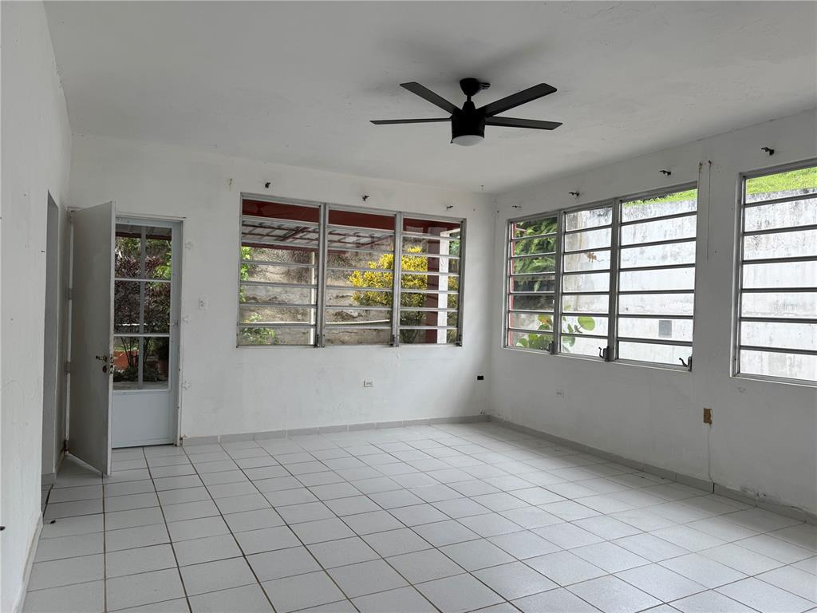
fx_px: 566
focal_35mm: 24
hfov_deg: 71.6
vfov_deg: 56.8
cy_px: 306
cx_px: 408
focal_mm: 6.76
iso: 80
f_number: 1.78
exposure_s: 1/1060
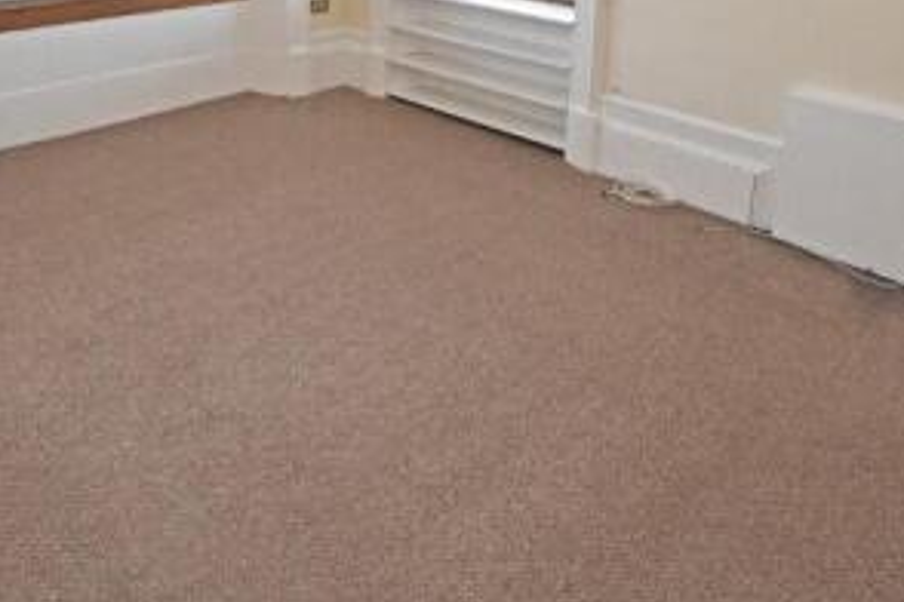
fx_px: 756
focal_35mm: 30
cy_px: 26
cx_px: 407
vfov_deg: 39.3
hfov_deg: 61.6
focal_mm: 9
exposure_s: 1/200
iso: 2000
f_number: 5.6
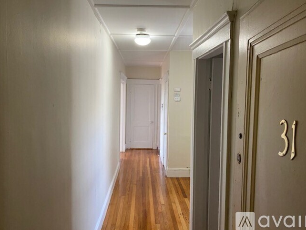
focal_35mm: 27
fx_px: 239
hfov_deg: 65.3
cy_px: 112
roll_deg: +0.6
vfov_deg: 51.4
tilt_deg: -2.5
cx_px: 154
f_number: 1.8
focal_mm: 4.25
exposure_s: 1/75
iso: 125
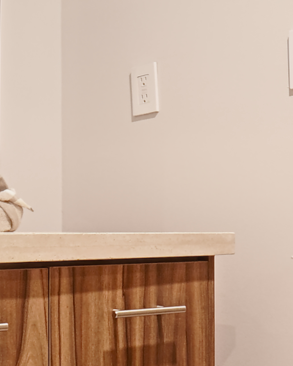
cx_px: 26
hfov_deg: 23.9
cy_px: 324
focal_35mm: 62
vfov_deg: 29.3
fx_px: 672
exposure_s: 1/2
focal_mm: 10
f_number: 5.6
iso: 500
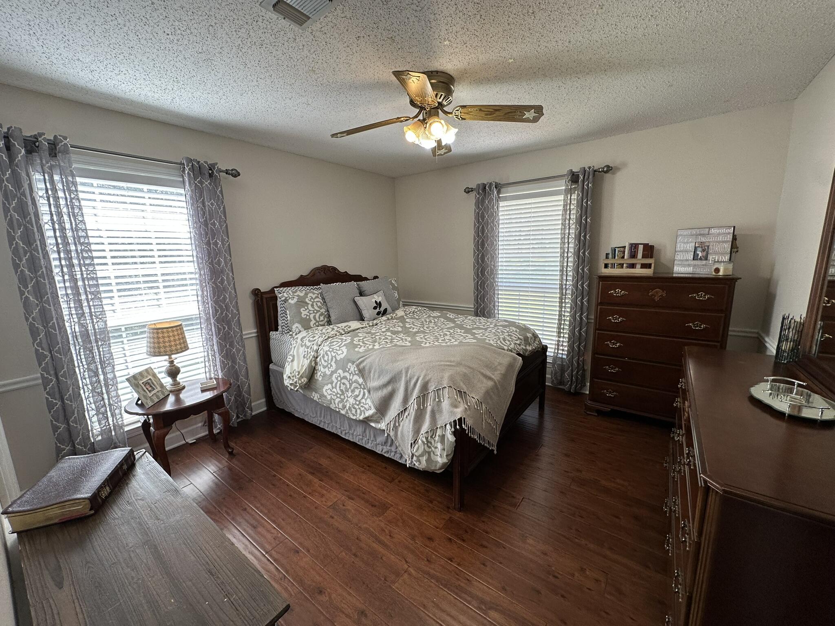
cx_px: 418
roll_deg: +0.7
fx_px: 338
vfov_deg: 85.7
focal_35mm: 14
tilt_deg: -9.7
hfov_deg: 102.1
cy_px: 313
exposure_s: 1/120
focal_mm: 2.22
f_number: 2.2
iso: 80
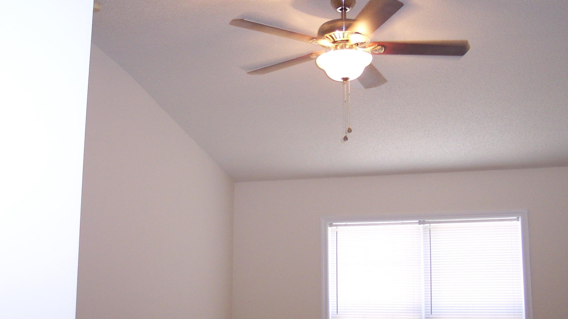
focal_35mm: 46
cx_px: 292
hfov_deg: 44.6
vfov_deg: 26.0
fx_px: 693
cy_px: 154
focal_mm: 8
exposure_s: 1/60
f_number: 2.8
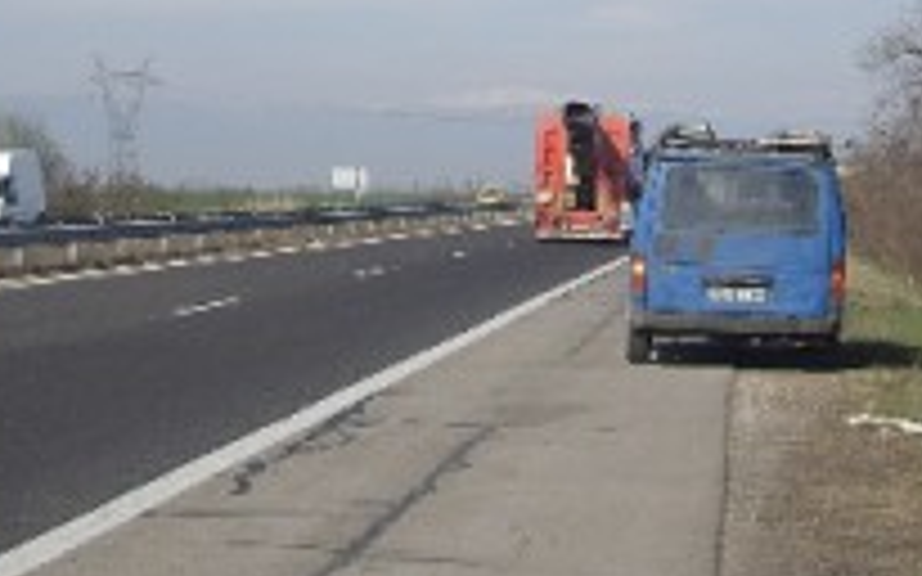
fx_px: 2964
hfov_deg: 17.7
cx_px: 562
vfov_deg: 11.0
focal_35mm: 118
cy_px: -45
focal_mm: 7.9
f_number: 8
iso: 64
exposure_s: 1/160
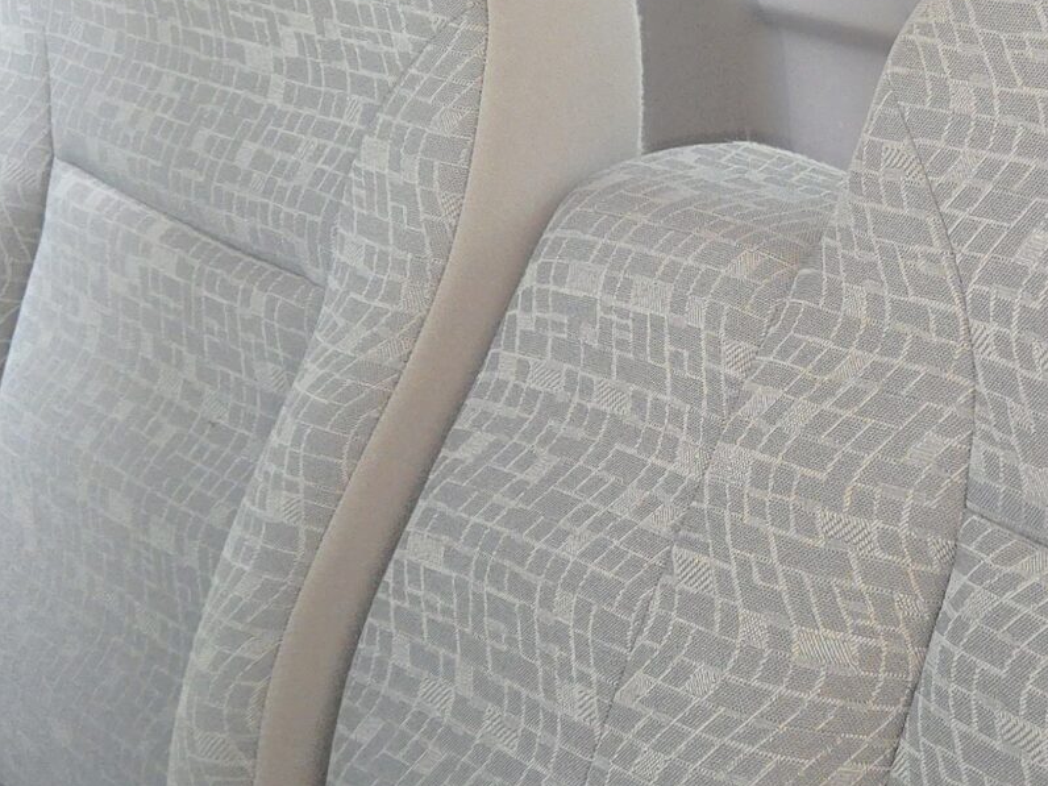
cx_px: 904
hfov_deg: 25.7
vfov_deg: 19.9
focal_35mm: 74
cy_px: 380
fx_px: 2240
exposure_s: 1/60
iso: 125
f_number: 1.8
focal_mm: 5.4
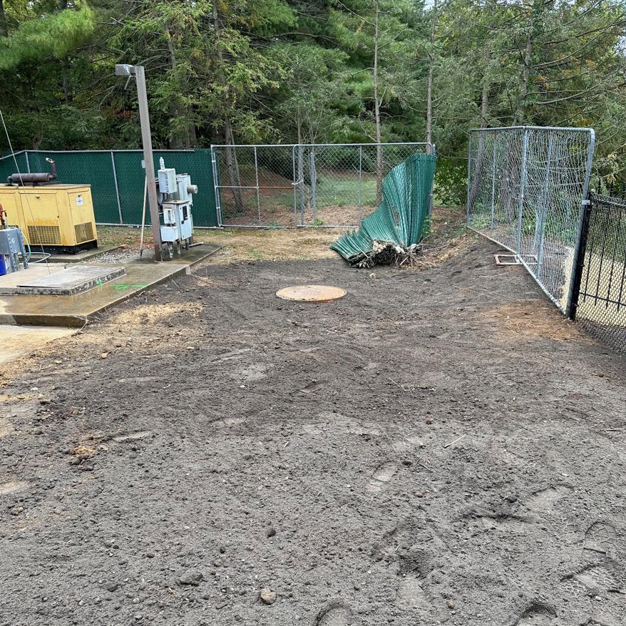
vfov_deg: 55.2
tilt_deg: -20.2
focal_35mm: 29
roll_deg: +1.3
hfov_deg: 55.6
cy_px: 380
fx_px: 593
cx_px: 307
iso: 80
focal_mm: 6.86
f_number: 1.78
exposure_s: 1/390
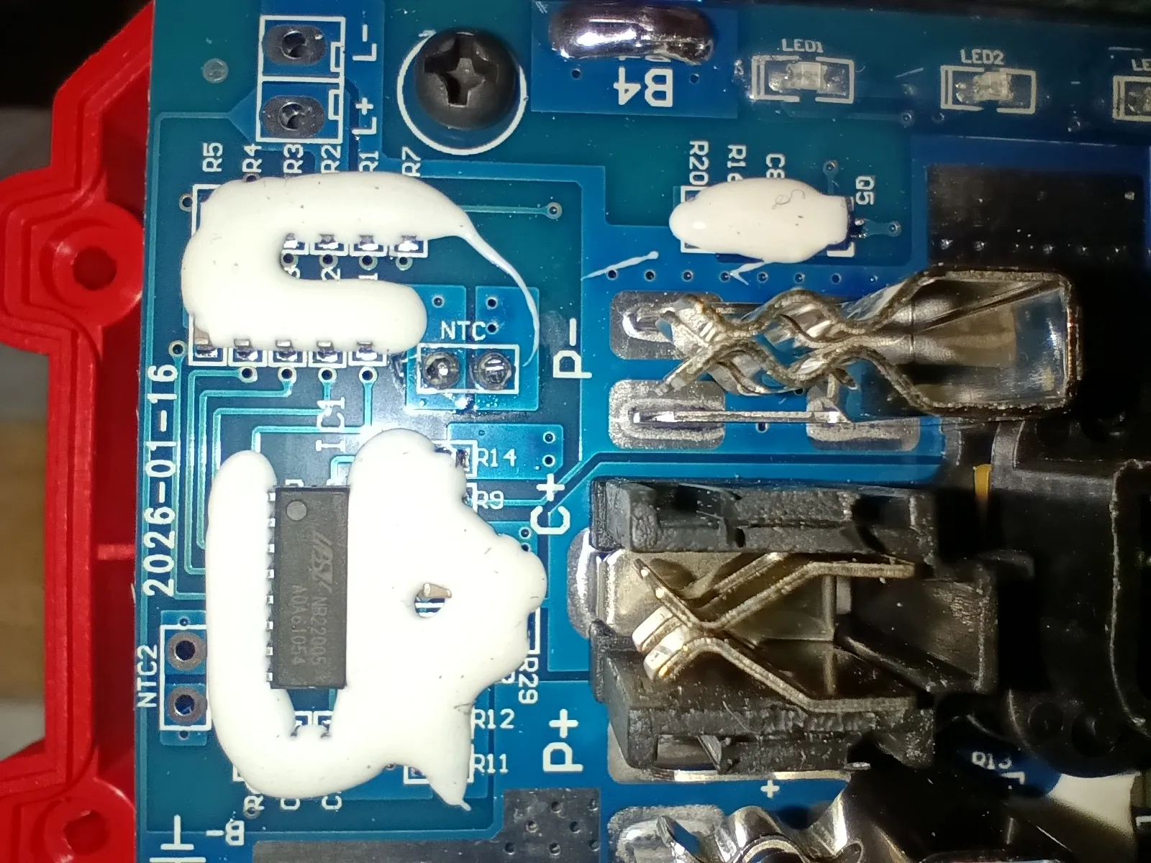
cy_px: 432
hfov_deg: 69.4
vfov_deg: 54.9
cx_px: 576
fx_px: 831
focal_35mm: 25
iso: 100
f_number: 2.4
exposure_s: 1/259
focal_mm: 2.01
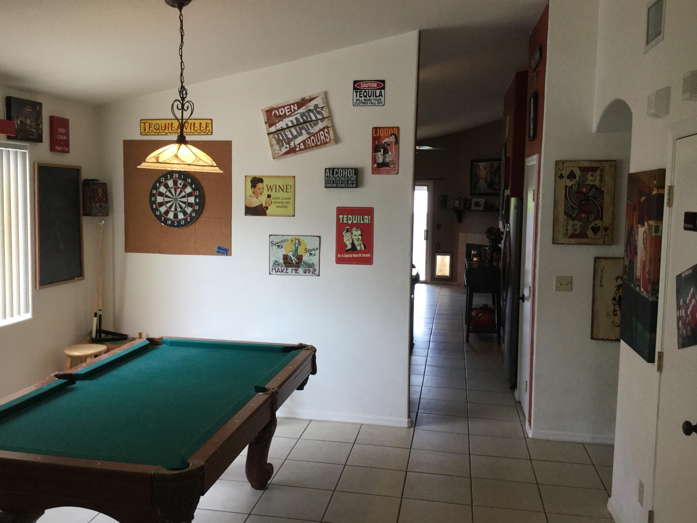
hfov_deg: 53.9
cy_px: 251
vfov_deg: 41.8
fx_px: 685
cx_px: 316
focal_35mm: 34
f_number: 2.4
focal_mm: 3.3
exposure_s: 1/30
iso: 25
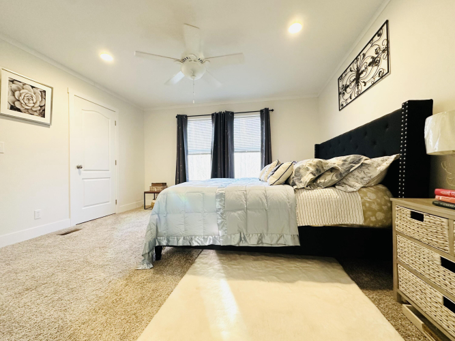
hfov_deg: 102.1
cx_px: 228
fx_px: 184
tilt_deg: +0.0
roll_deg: +0.4
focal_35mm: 14
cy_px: 170
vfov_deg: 85.7
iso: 250
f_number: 2.2
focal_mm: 2.22
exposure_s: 1/120
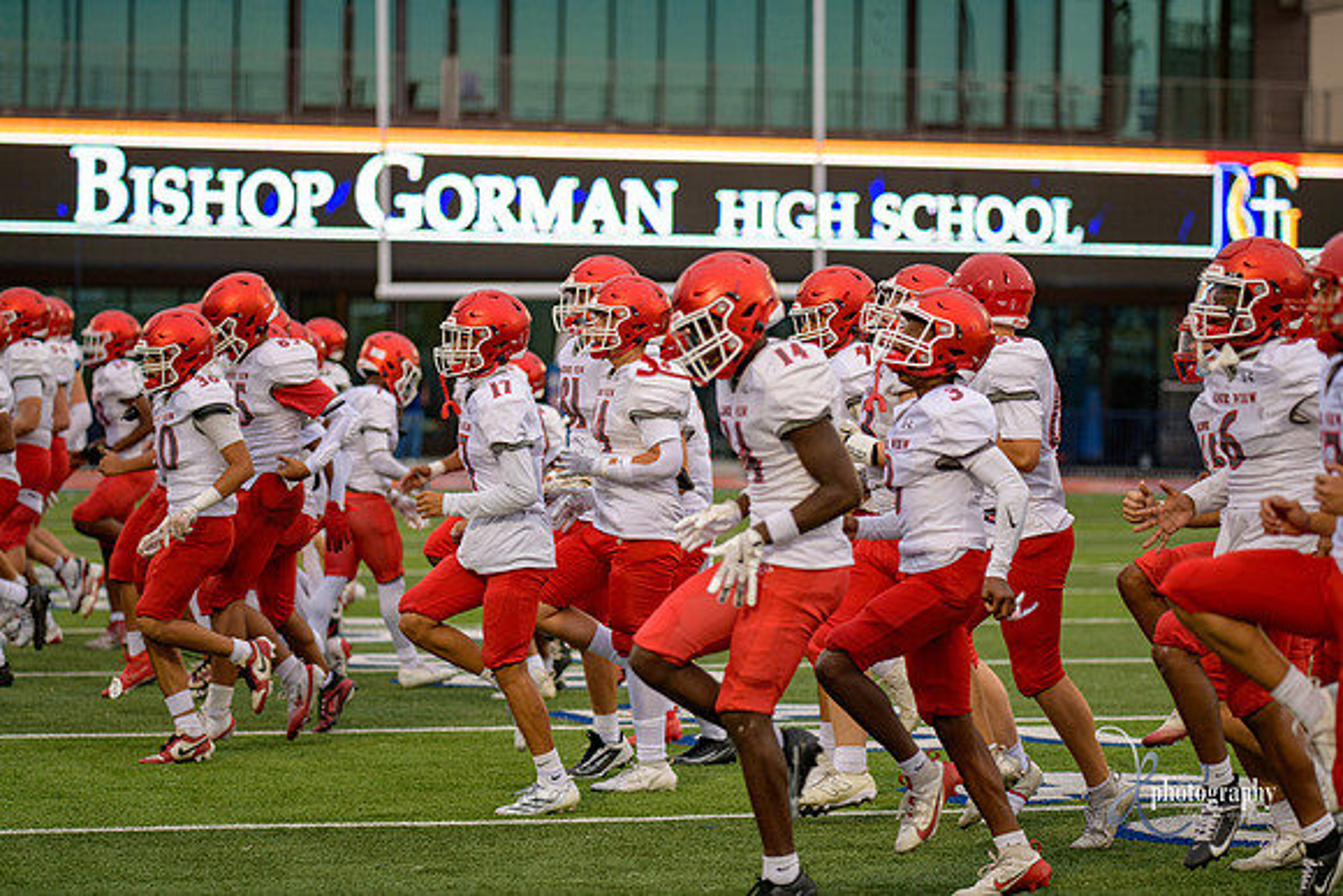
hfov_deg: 14.7
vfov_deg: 9.8
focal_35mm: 140
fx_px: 5224
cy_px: 448
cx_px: 672
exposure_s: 1/500
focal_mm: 140
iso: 160
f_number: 2.8
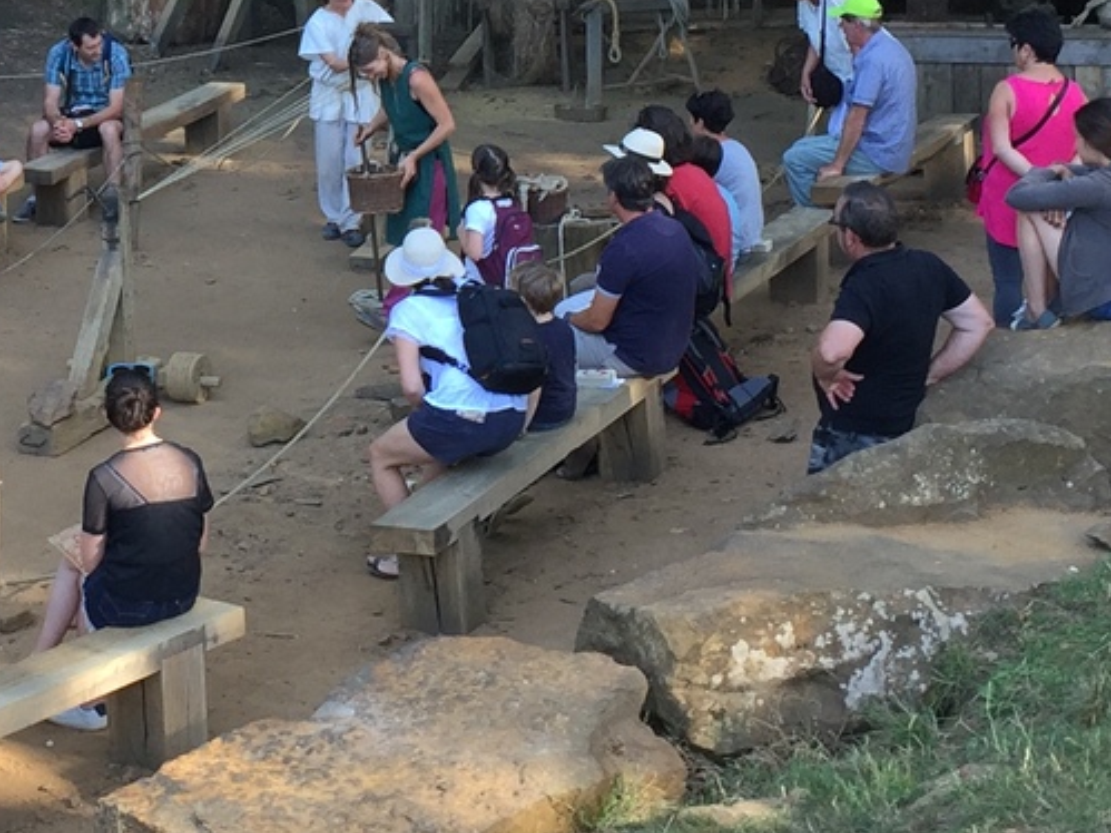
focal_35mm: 93
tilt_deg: -8.1
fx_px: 2984
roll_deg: -0.4
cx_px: 149
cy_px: -65
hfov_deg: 20.7
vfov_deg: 15.5
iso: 32
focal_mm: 4.15
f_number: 2.2
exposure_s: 1/146
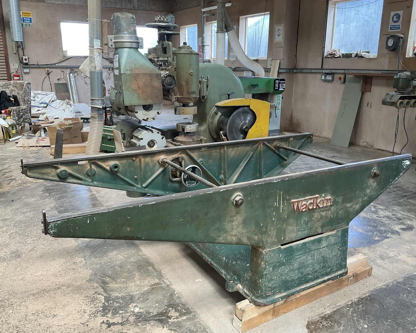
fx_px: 382
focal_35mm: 31
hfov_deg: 57.2
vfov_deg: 47.1
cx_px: 217
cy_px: 165
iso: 64
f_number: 1.8
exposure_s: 1/122
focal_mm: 3
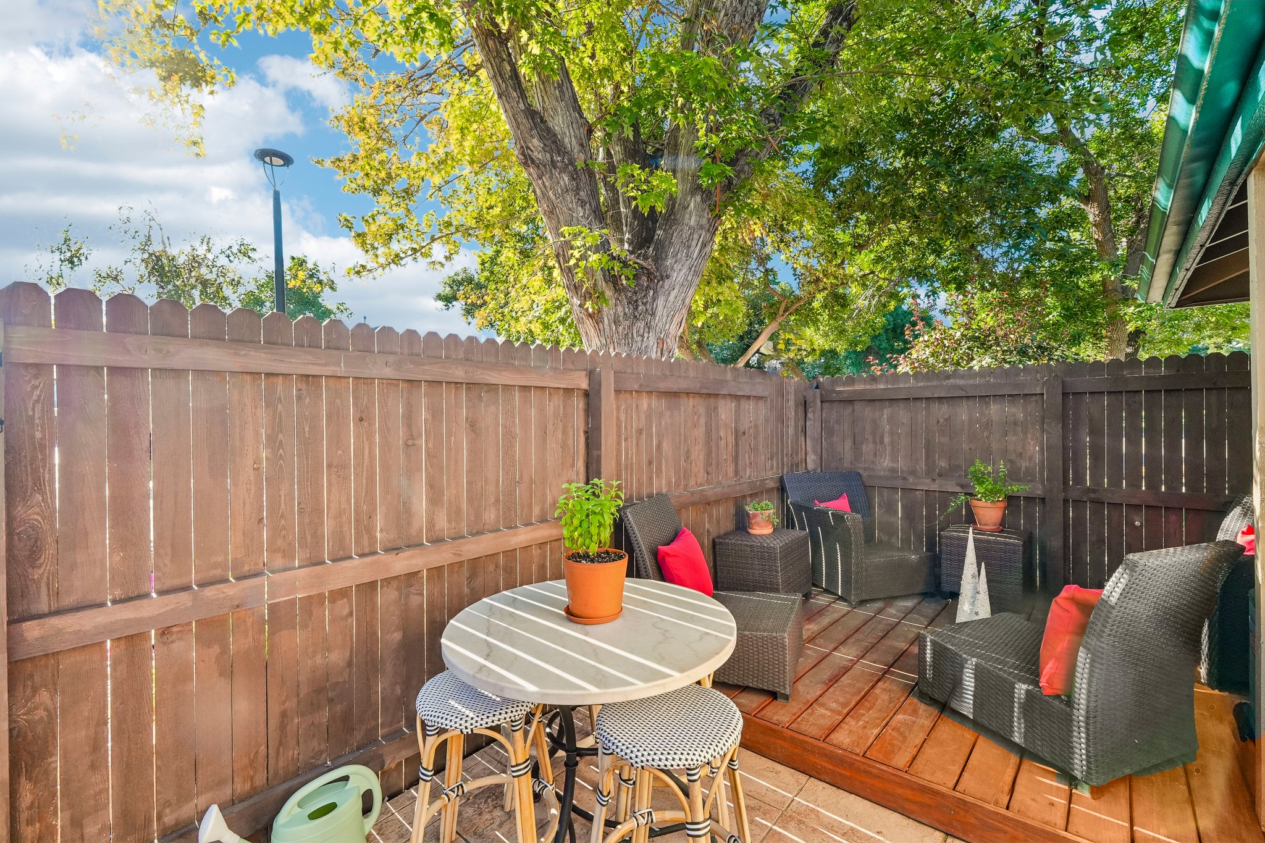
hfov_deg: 100.4
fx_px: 527
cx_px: 632
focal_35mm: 15
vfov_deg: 77.3
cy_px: 422
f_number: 8
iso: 800
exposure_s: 1/125
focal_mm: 10
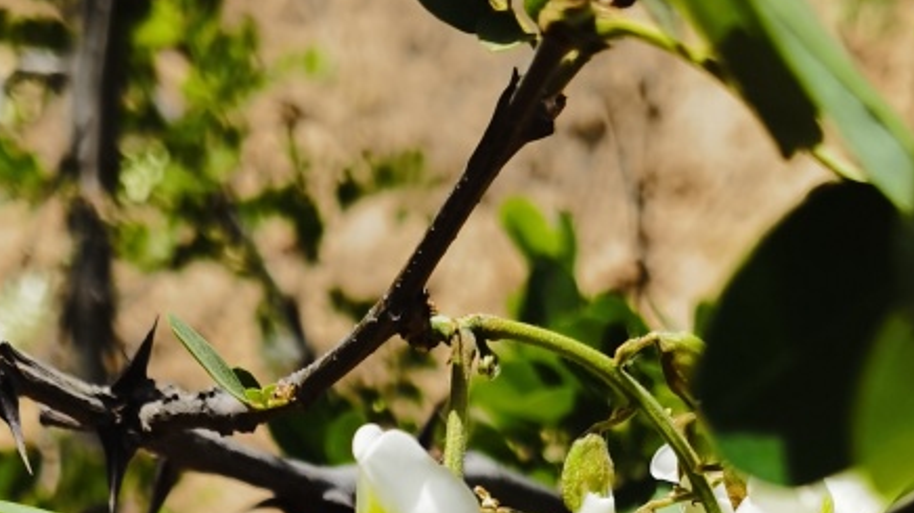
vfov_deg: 15.0
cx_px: 440
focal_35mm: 72
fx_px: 1745
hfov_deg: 29.4
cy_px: 853
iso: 50
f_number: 1.8
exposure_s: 1/3058
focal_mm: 5.54
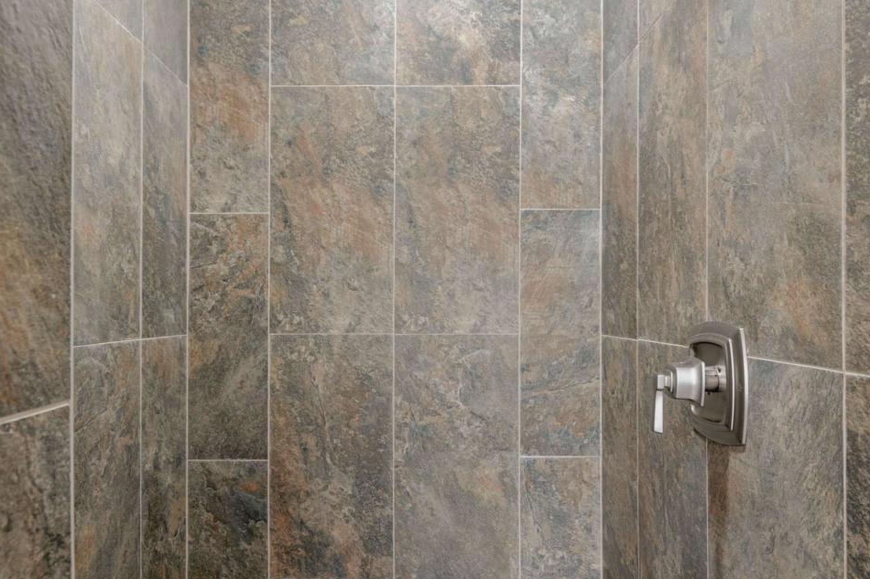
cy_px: 306
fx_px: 595
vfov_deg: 51.9
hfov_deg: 72.3
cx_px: 436
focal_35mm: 25
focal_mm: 13
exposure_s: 1/2
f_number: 7.1
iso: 250
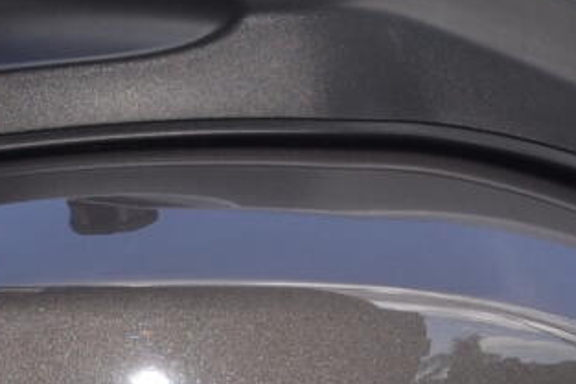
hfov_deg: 5.4
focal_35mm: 383
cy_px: -139
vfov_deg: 3.6
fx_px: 6131
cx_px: 109
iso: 100
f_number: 5.6
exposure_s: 1/200
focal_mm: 40
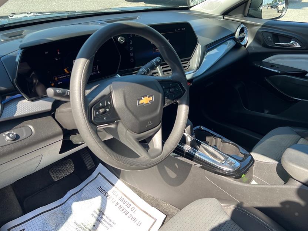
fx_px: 285
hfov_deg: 56.8
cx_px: 160
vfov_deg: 44.1
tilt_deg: -27.7
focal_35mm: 32
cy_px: 104
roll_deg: +0.2
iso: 50
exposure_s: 1/316
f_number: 1.5
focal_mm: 5.7
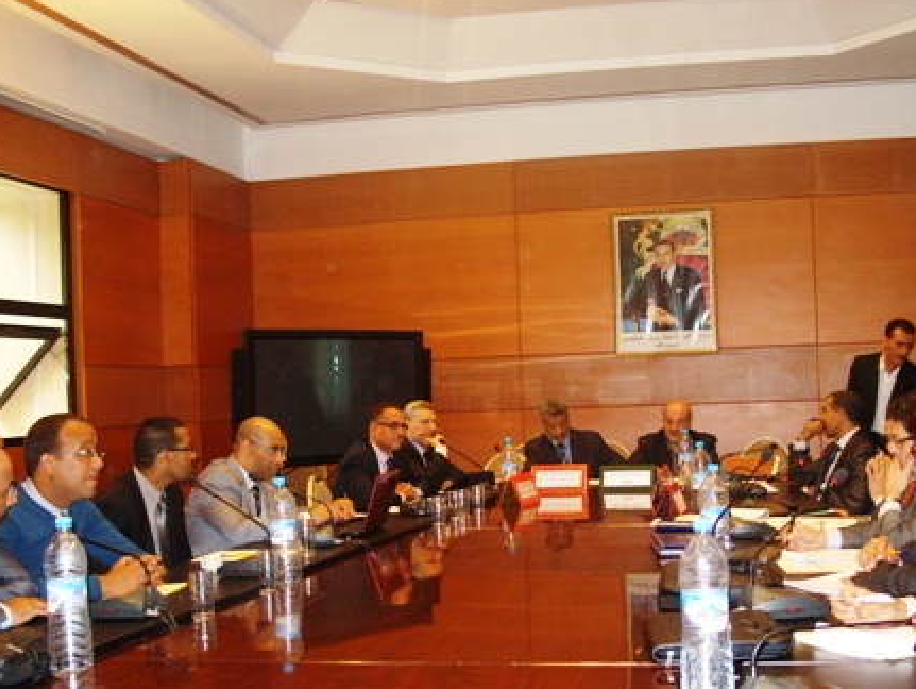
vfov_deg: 31.5
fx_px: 1218
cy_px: 404
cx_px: 542
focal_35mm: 46
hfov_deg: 41.1
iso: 400
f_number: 2.8
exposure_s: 1/30
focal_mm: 7.8
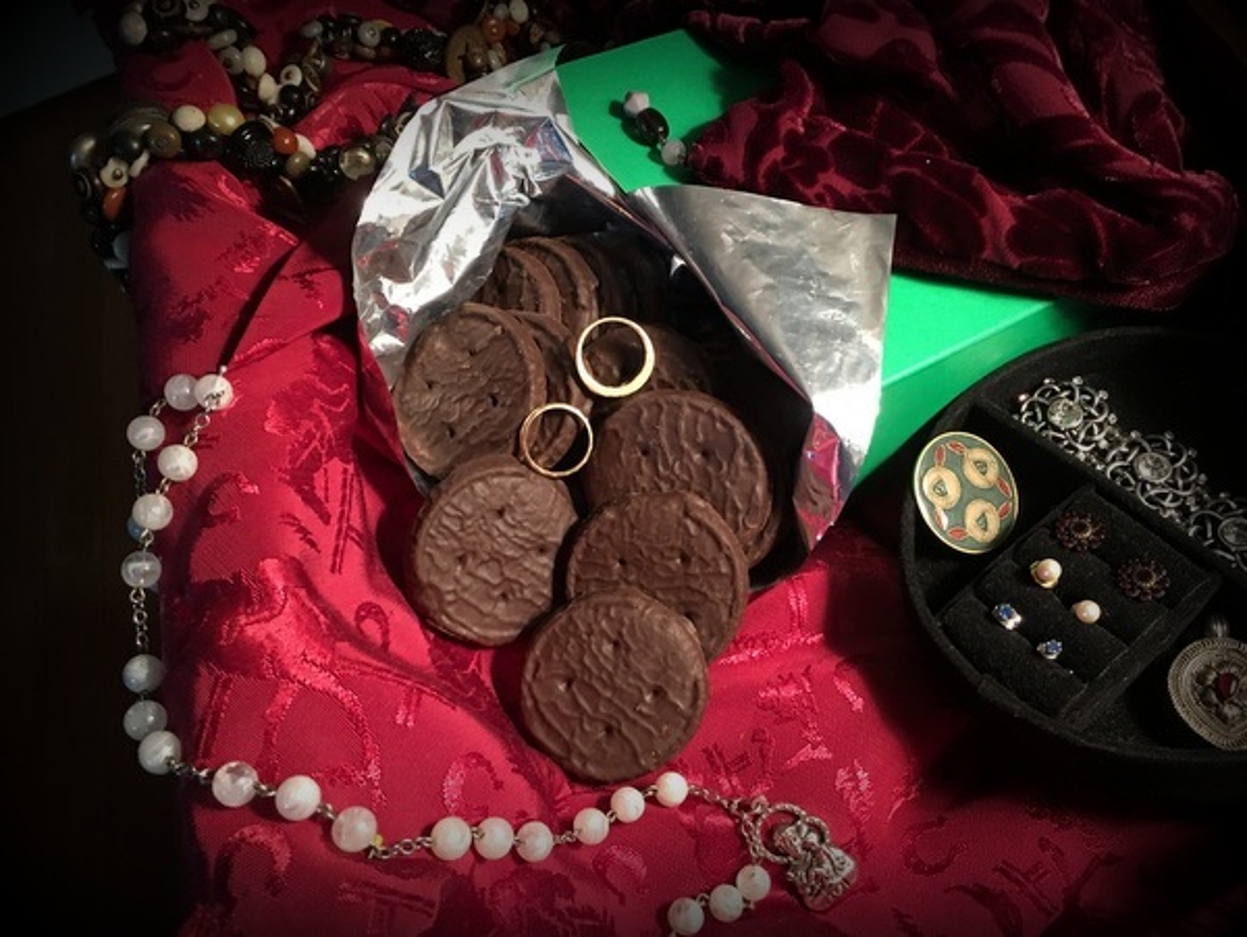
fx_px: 1046
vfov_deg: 48.3
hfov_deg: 61.6
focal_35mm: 29
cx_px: 624
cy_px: 468
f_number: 2.2
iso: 50
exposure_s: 1/4
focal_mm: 4.15
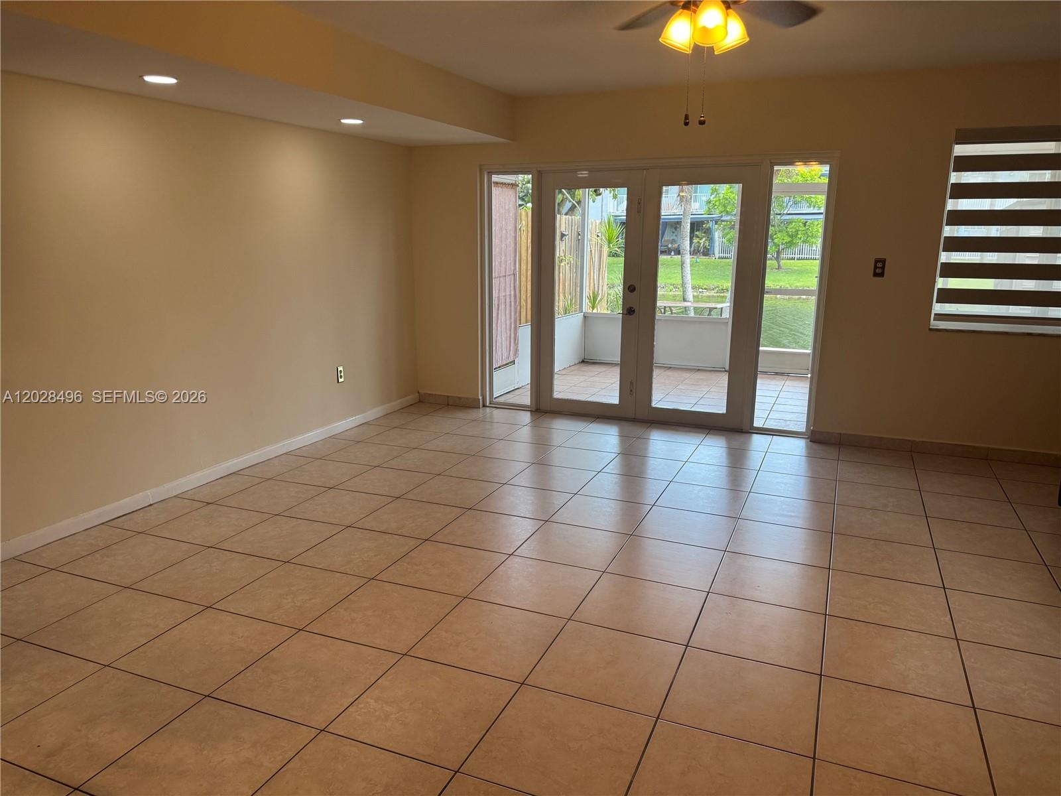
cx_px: 530
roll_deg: -0.3
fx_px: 736
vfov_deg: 56.8
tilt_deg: -13.4
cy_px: 398
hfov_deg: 71.6
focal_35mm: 24
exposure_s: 1/120
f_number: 1.78
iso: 160
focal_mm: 6.76
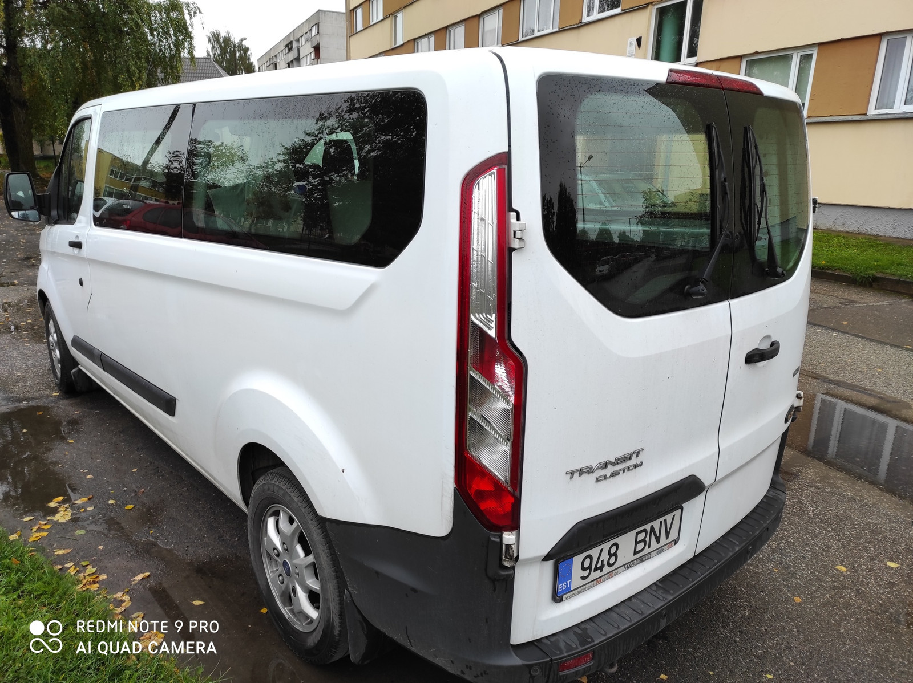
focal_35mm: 25
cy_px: 342
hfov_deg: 69.4
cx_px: 456
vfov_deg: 54.8
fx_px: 659
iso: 100
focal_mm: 5.43
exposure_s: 1/100
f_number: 1.89
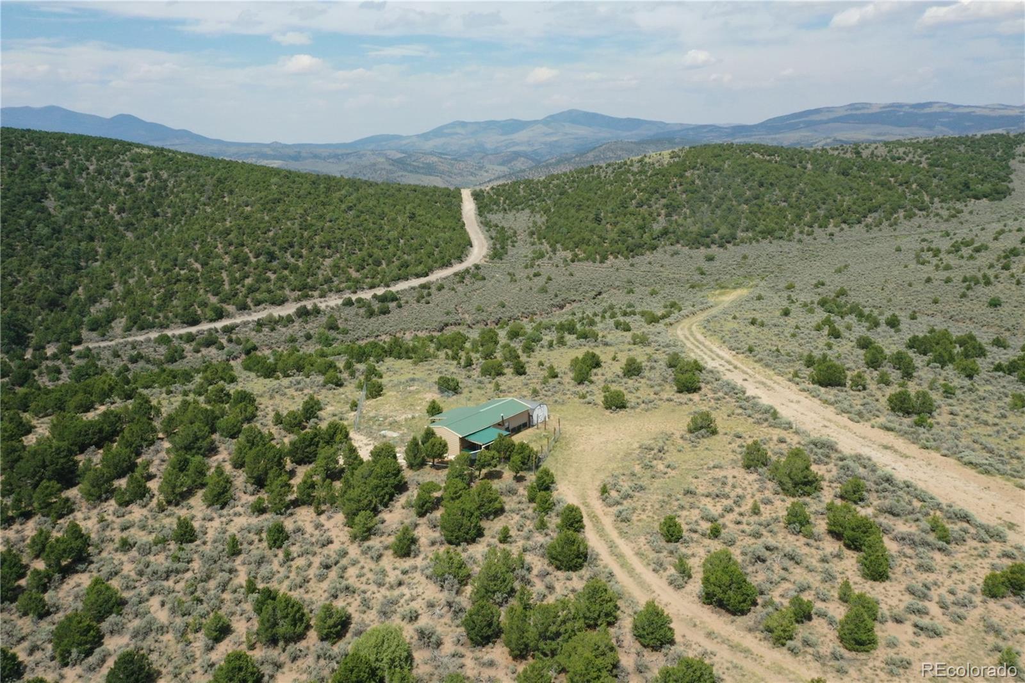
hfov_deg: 65.5
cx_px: 512
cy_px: 342
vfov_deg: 46.4
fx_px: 797
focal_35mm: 28
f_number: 11
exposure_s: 1/500
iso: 400
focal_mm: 10.26
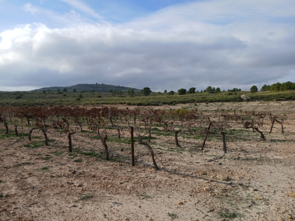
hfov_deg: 67.3
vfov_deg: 53.1
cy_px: 110
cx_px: 148
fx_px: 222
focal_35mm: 26
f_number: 1.8
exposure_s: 1/673
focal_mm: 3.98
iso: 20
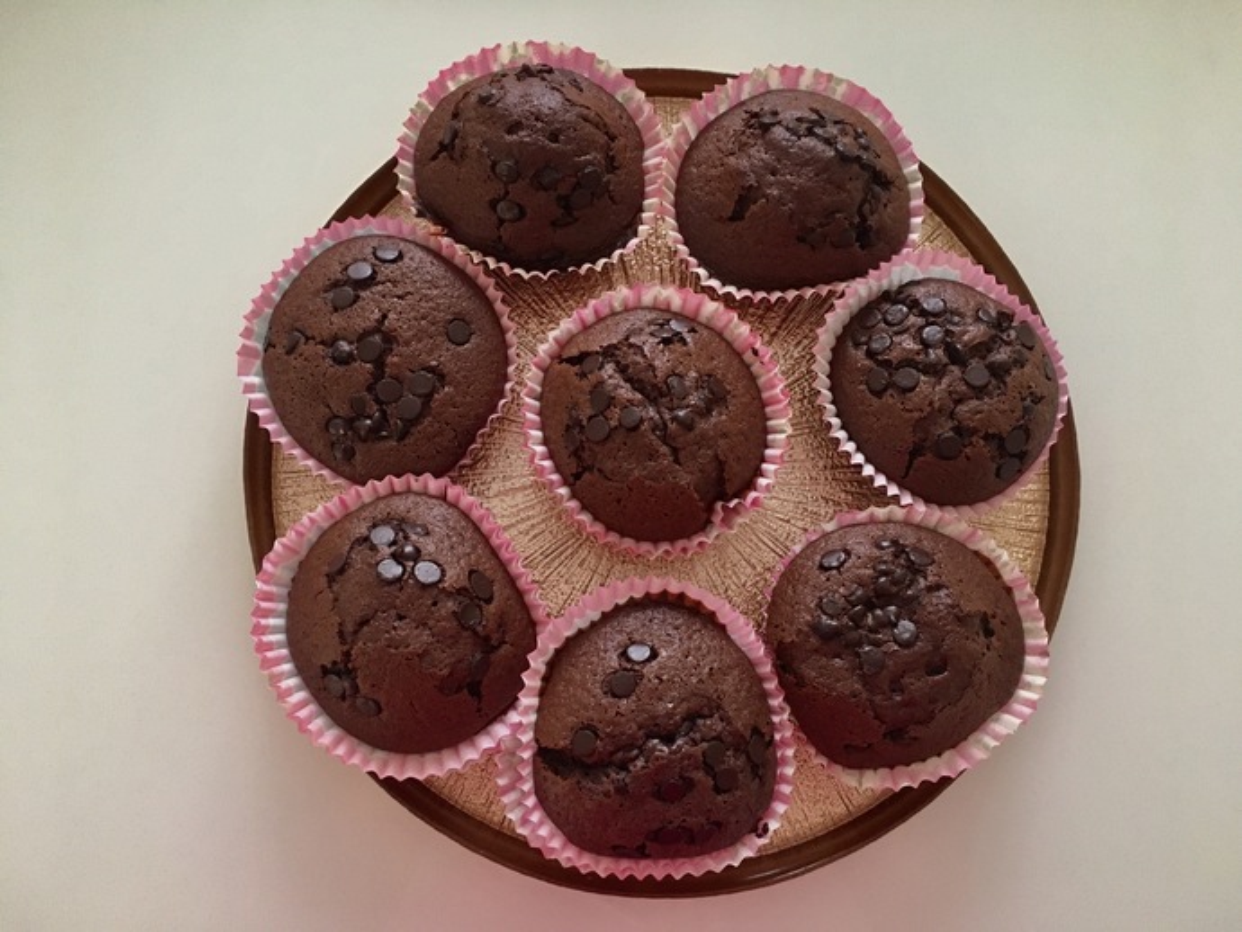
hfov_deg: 61.6
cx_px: 621
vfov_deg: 48.3
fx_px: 1041
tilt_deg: -81.9
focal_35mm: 29
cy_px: 466
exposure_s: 1/17
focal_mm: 4.15
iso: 200
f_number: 2.2
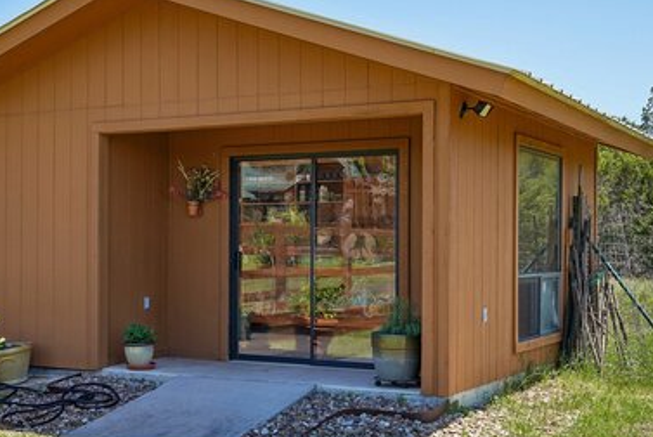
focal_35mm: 56
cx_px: 268
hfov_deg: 35.5
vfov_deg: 24.2
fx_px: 1017
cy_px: 190
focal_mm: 33
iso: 100
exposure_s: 1/125
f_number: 8
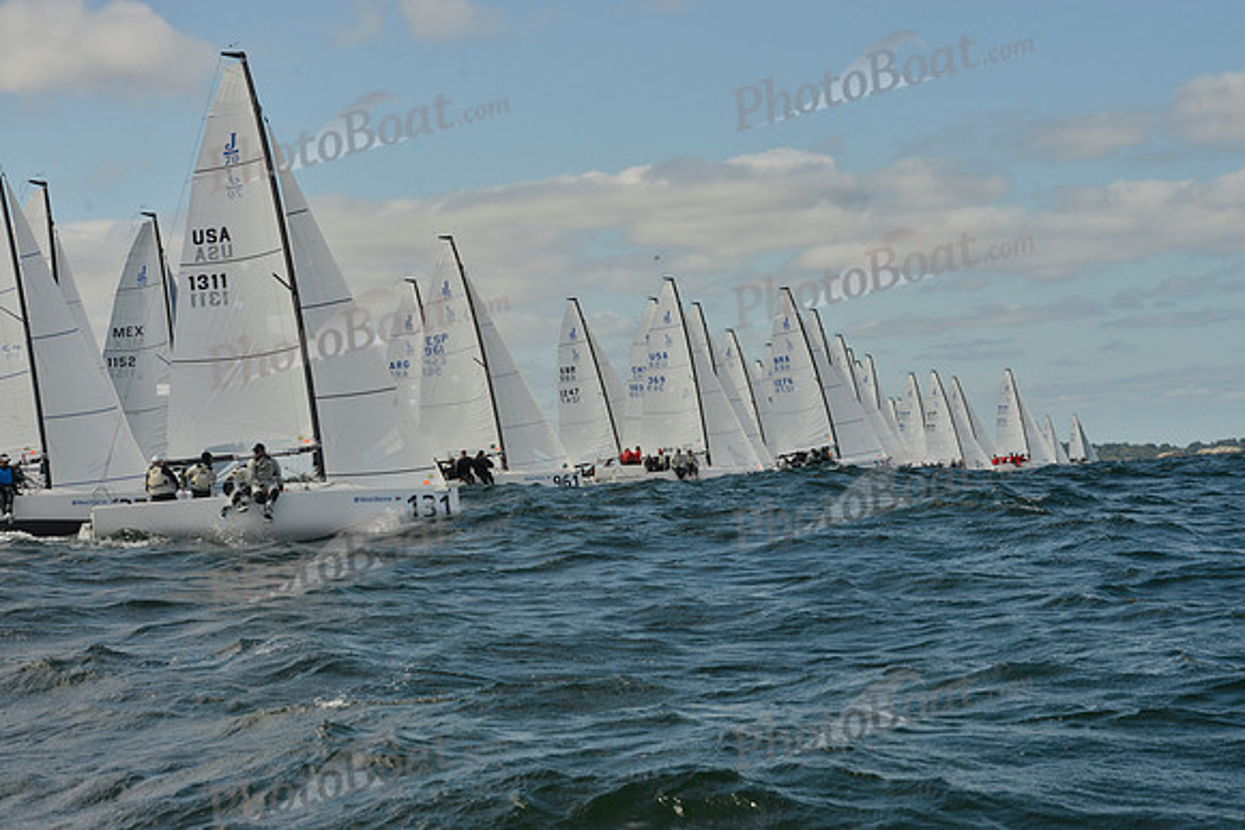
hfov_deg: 28.8
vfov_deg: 19.5
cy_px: 415
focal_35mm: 70
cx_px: 622
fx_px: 2421
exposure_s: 1/1000
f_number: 11
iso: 400
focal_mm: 70
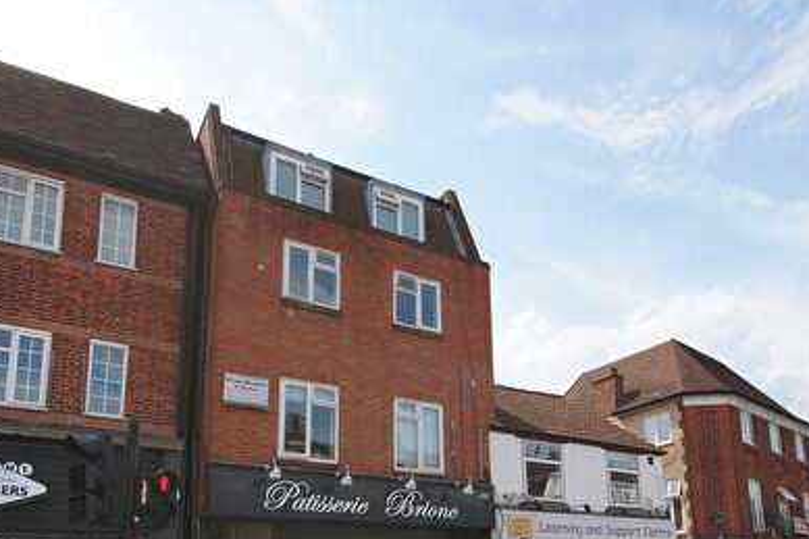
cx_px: 414
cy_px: 465
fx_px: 606
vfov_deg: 44.4
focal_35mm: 27
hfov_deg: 67.4
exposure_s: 1/320
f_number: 8
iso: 100
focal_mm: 10
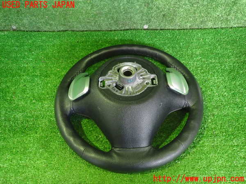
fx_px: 178
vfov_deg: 54.9
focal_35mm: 25
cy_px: 92
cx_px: 123
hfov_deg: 69.4
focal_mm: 4.5
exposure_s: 1/30
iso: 640
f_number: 2
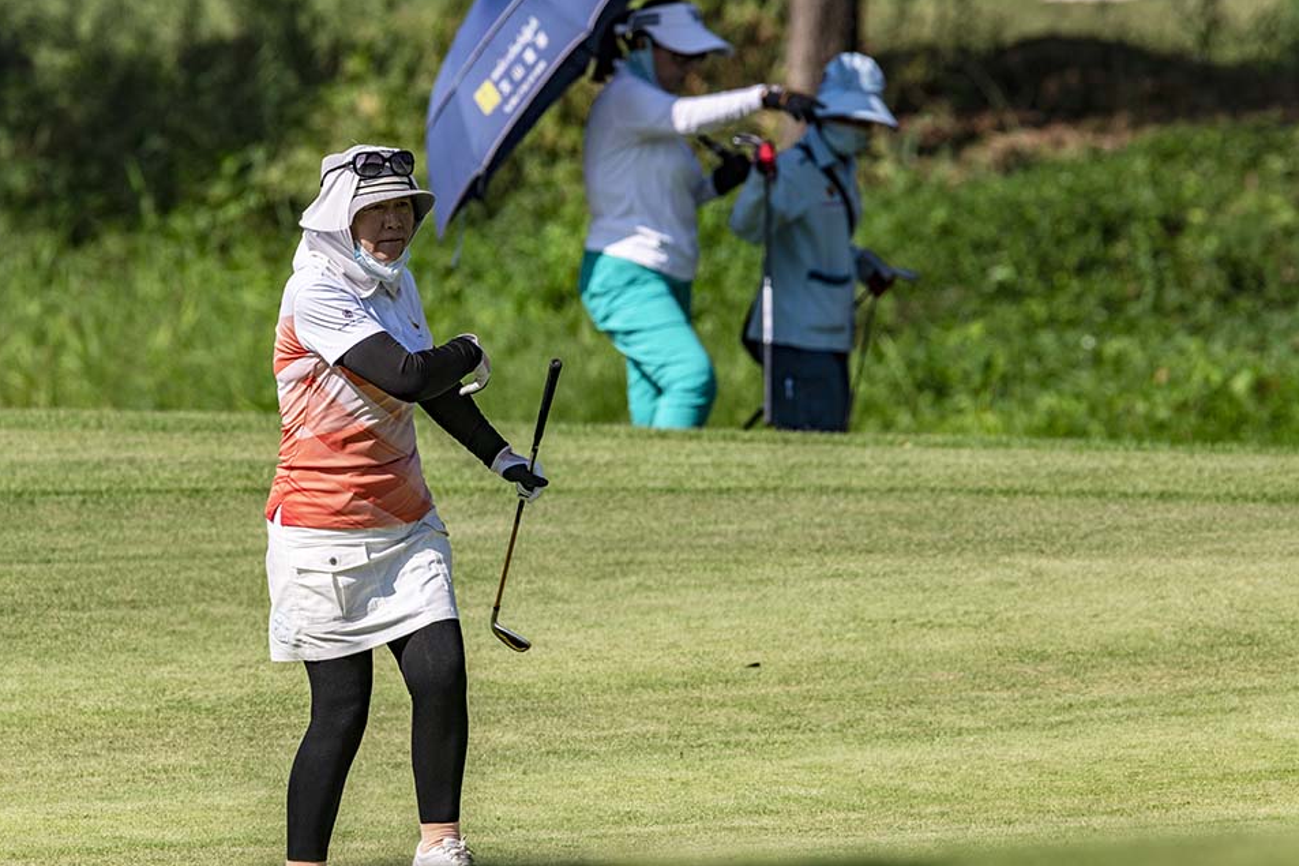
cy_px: 432
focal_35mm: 655
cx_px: 647
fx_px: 23629
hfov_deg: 3.1
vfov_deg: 2.1
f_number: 10
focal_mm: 650
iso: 280
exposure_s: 1/1600
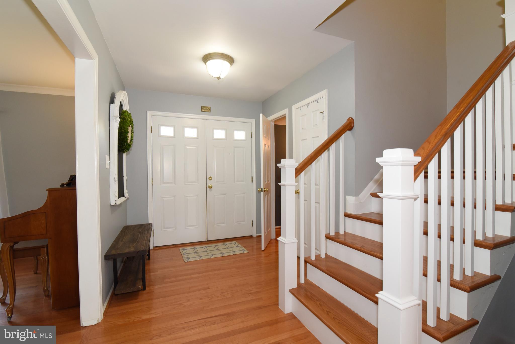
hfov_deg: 96.7
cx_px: 258
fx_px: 229
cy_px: 172
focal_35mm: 16
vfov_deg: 73.8
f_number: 7.1
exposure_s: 1/80
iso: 2000
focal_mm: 16
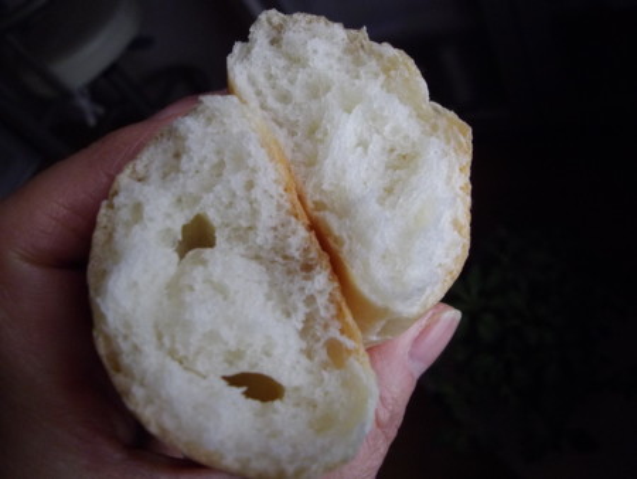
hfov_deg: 56.8
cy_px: 240
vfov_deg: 44.2
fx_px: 589
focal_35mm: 32
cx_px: 318
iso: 324
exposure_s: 1/50
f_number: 3.5
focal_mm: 5.8
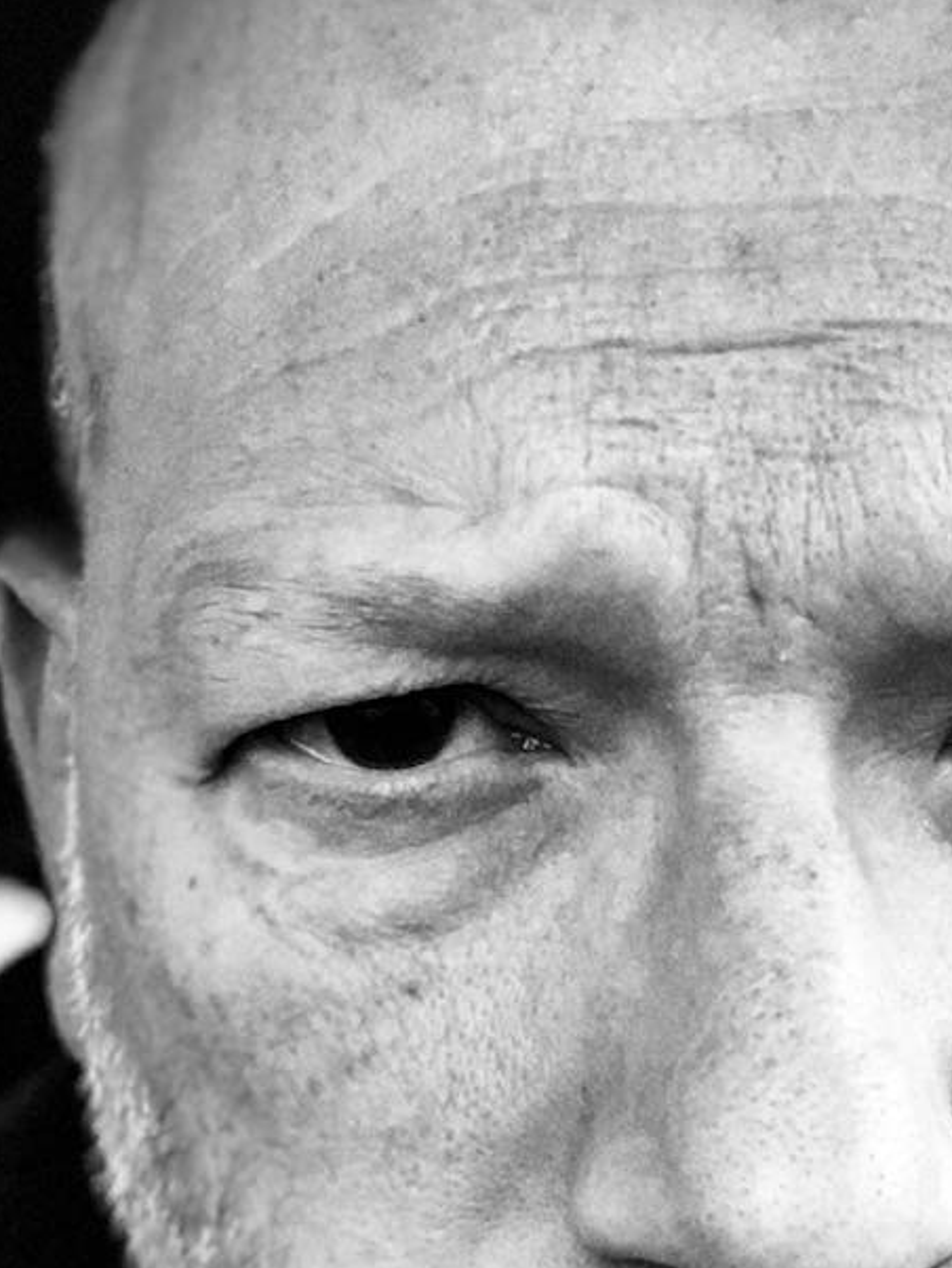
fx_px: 2492
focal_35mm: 68
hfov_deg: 21.6
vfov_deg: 27.9
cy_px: 1036
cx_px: 544
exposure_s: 1/30
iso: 50
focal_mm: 2.87
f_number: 2.2
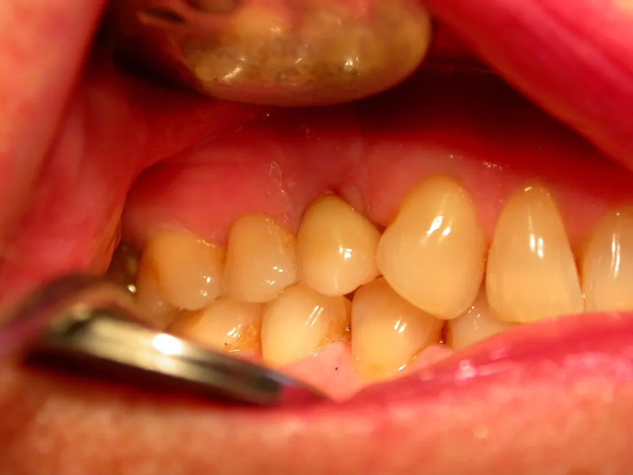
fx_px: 1536
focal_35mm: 84
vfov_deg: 17.6
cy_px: 238
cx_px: 316
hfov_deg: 23.3
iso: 100
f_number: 4.1
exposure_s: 1/146
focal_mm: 17.5
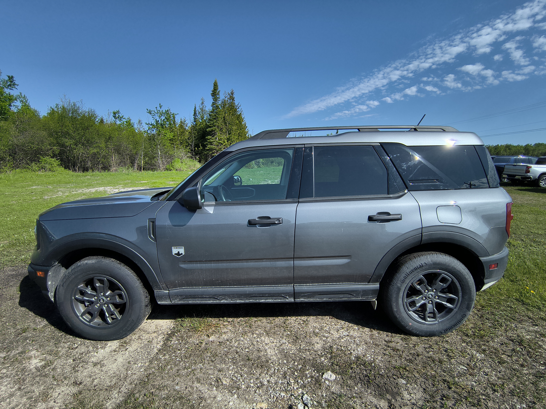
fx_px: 189
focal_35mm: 12
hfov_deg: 110.5
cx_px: 273
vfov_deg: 94.5
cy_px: 204
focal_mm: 2.13
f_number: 2.2
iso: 102
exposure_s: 1/2201
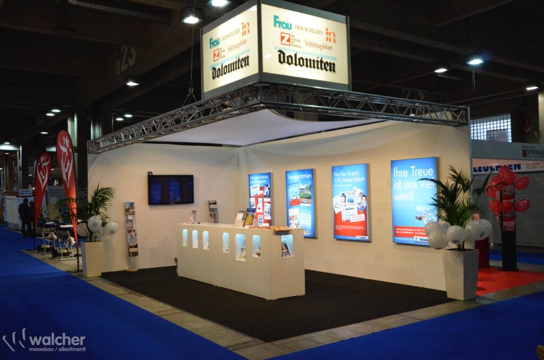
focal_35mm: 33
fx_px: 498
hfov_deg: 57.3
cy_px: 180
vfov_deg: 39.8
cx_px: 272
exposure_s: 1/320
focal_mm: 22
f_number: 9
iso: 6400
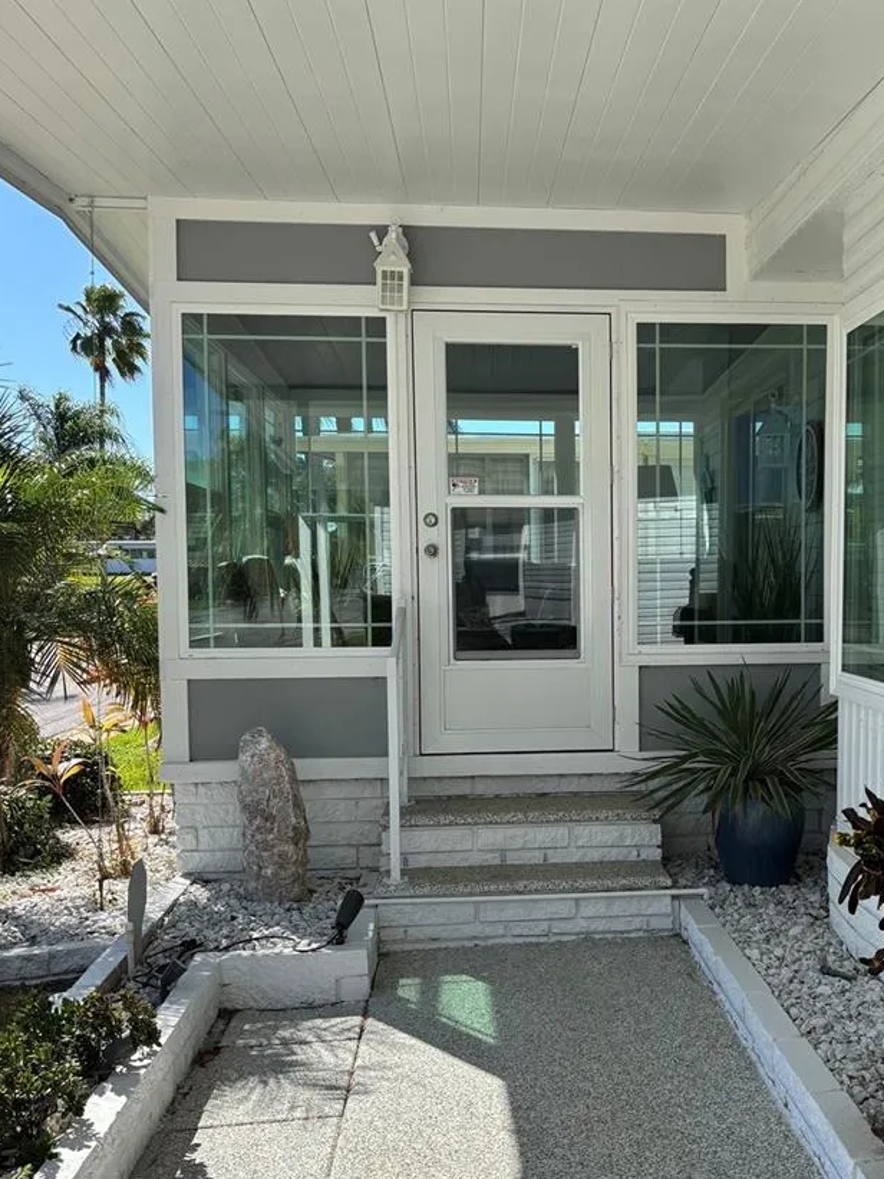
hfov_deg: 37.2
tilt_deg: -4.8
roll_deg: +0.2
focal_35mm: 38
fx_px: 1294
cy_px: 675
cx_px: 616
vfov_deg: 48.8
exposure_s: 1/1876
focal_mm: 5.96
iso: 50
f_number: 1.6
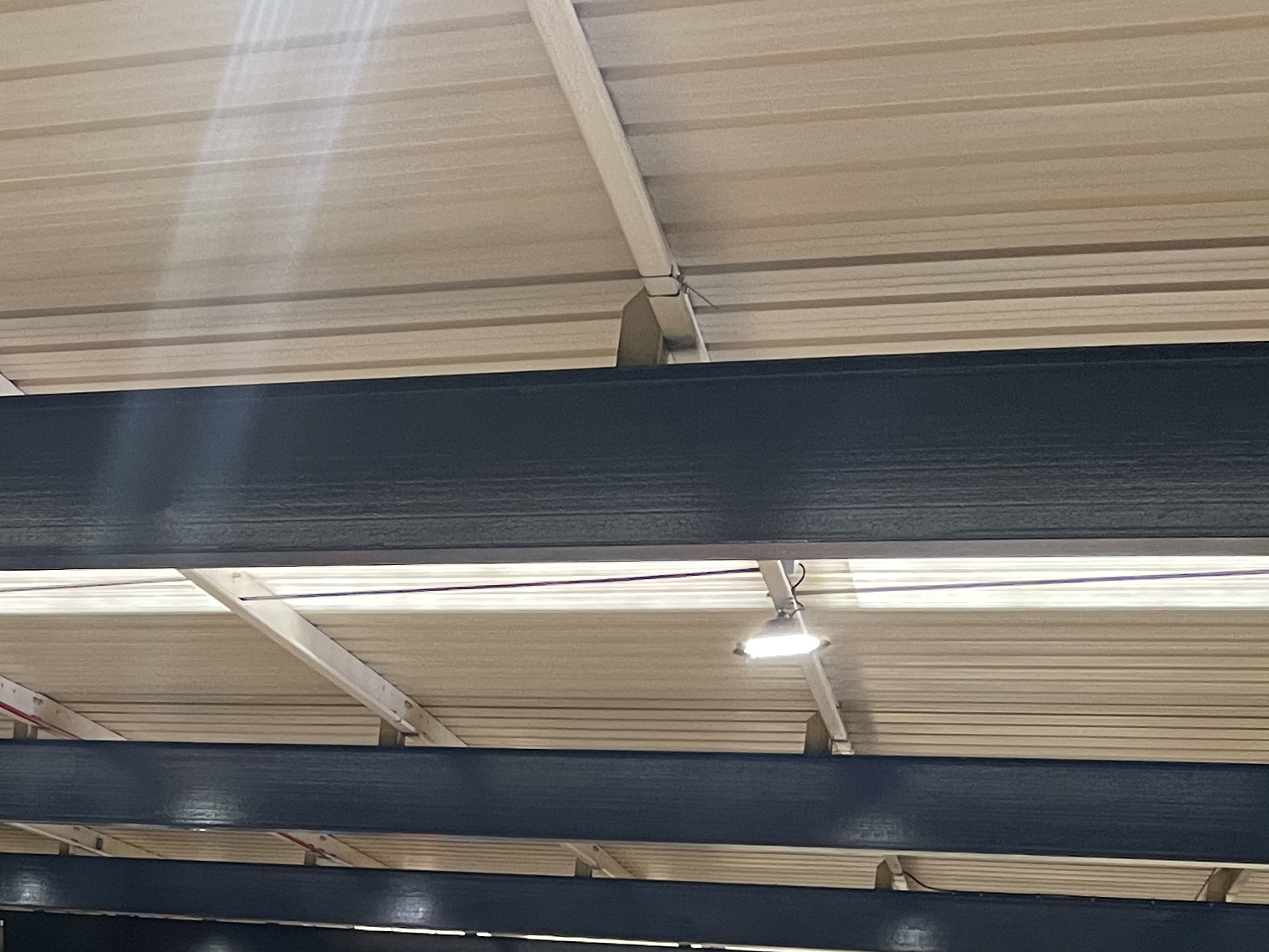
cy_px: 1257
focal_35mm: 69
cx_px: -388
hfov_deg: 24.5
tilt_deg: -0.8
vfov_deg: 19.5
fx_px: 2529
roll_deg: +0.0
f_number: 1.6
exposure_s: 1/50
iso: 200
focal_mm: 4.2
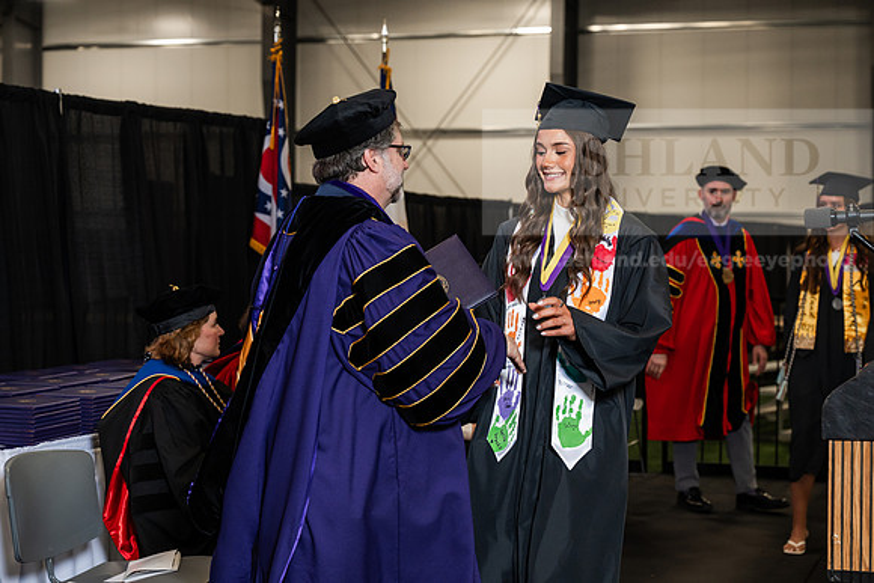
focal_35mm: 70
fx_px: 1700
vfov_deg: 19.5
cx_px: 437
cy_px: 292
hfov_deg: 28.8
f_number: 4.5
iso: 1250
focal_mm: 70
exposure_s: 1/200
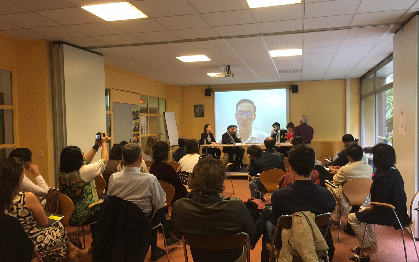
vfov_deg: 40.6
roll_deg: +0.7
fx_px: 354
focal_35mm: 31
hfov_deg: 61.2
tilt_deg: -0.6
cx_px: 211
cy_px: 138
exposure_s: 1/33
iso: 200
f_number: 2.2
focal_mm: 4.15
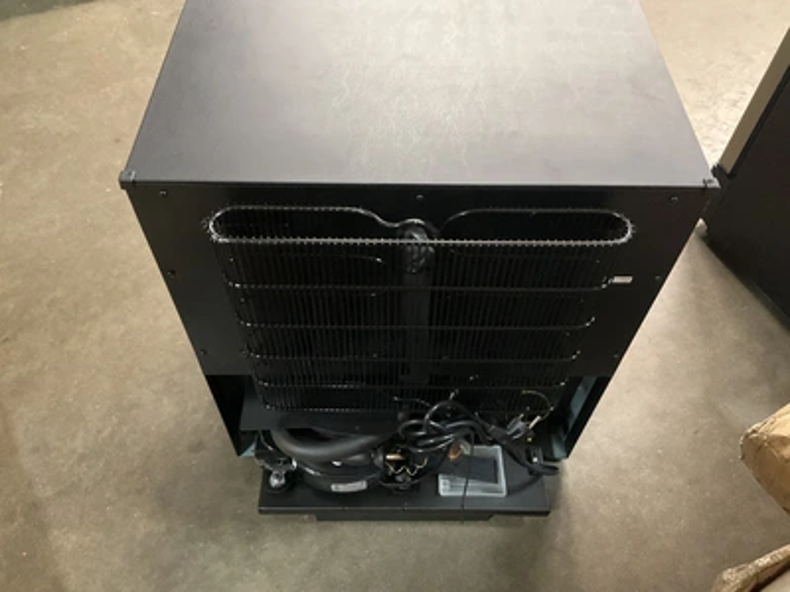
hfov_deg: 61.7
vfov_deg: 48.2
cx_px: 395
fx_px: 662
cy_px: 296
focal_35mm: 29
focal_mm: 3
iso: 400
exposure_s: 1/30
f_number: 1.8
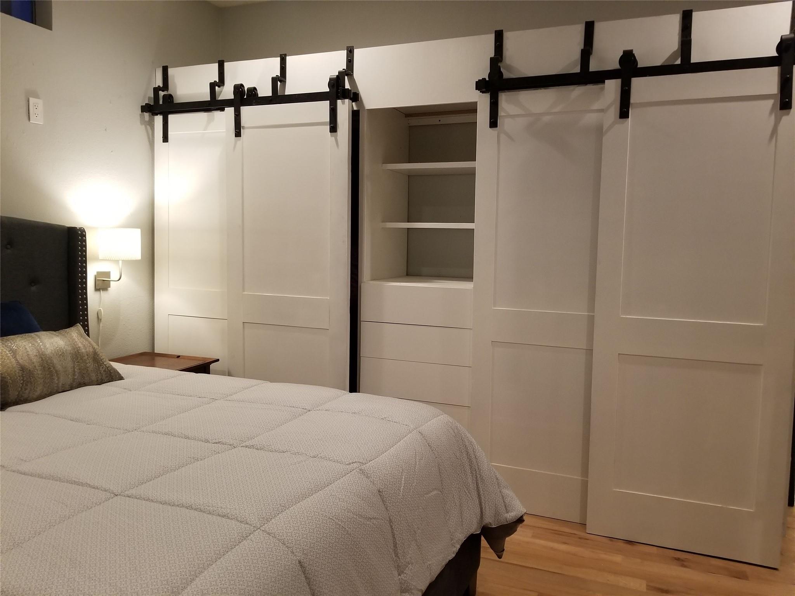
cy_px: 298
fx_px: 597
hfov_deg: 67.3
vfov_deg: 53.1
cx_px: 398
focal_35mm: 26
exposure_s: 1/15
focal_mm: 4.25
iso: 250
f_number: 1.7
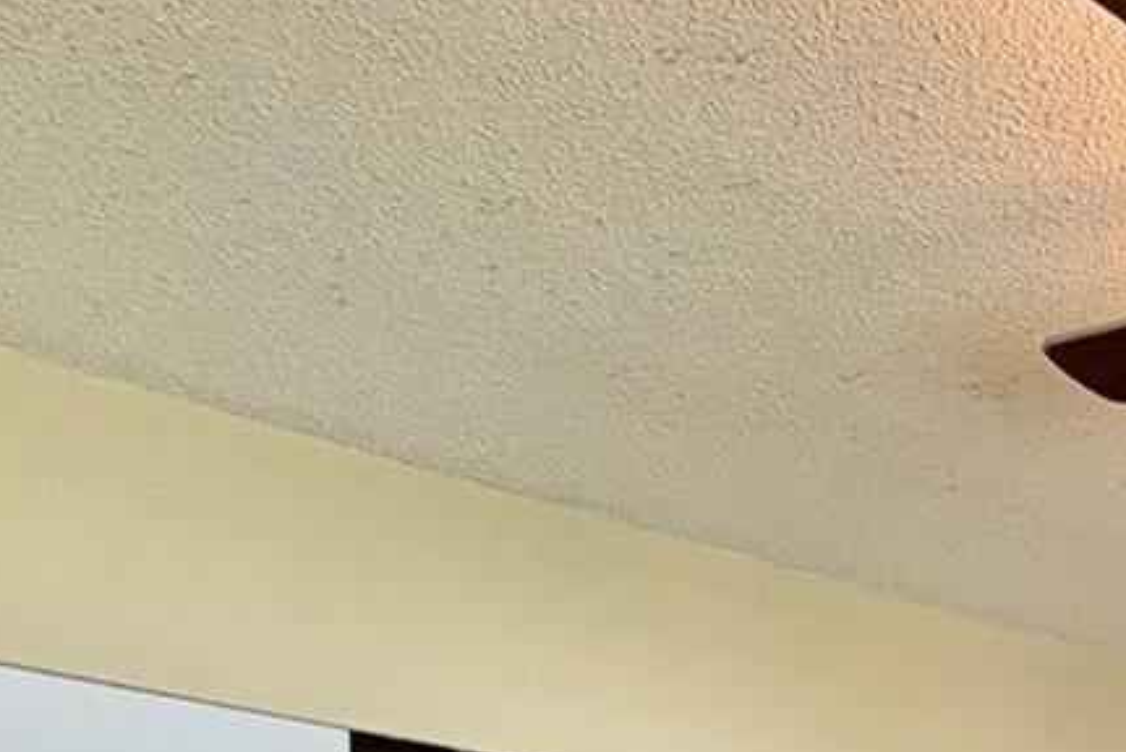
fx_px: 1690
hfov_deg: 23.7
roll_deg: +0.8
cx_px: 1902
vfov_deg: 19.7
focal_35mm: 54
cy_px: 1292
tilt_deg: -0.6
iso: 200
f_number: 2.2
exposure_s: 1/60
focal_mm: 2.22
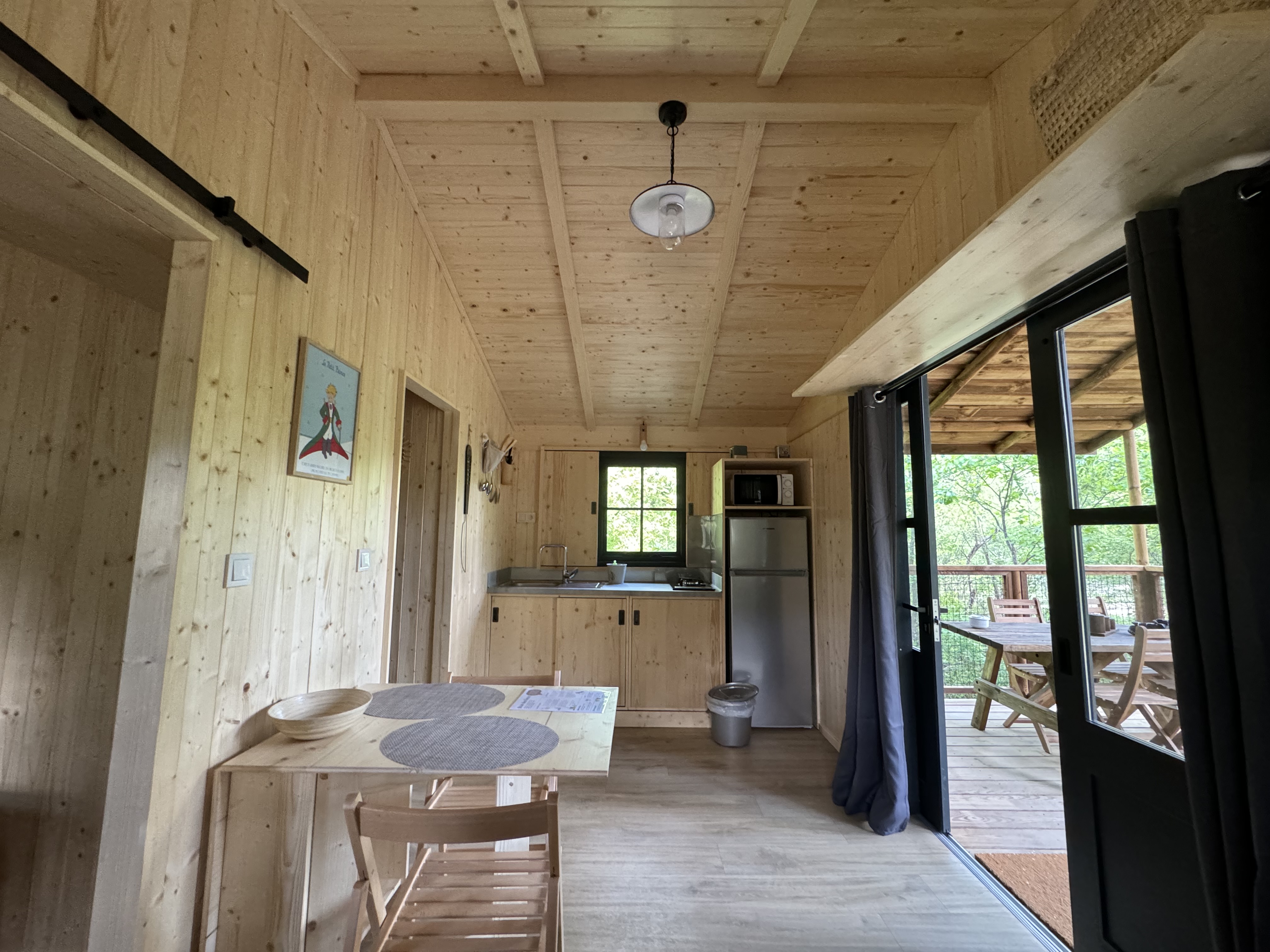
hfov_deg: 102.1
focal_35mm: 14
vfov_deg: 85.7
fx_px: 514
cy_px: 476
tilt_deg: +6.4
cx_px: 635
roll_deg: -0.8
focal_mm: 2.22
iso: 640
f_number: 2.2
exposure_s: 1/60
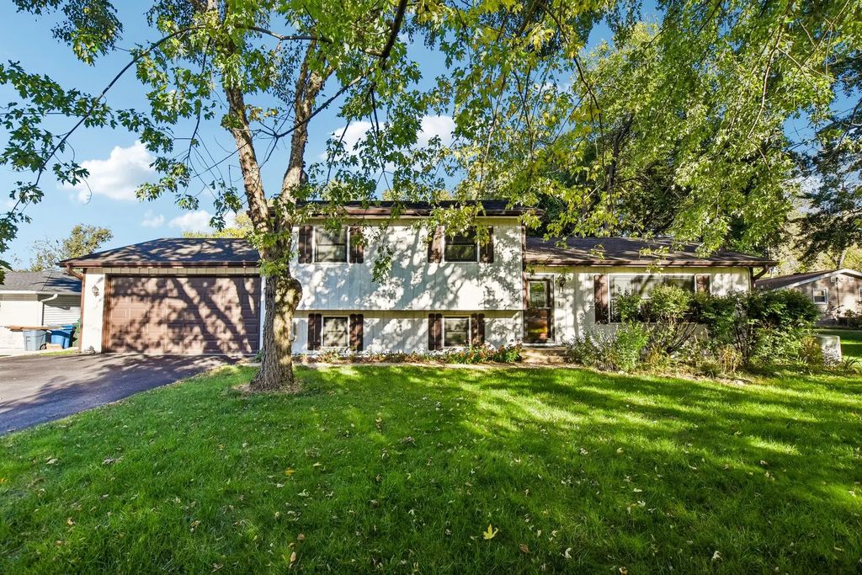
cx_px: 431
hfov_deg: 100.4
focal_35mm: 15
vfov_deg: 77.3
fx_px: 359
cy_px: 288
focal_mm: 10
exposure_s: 1/400
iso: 400
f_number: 8
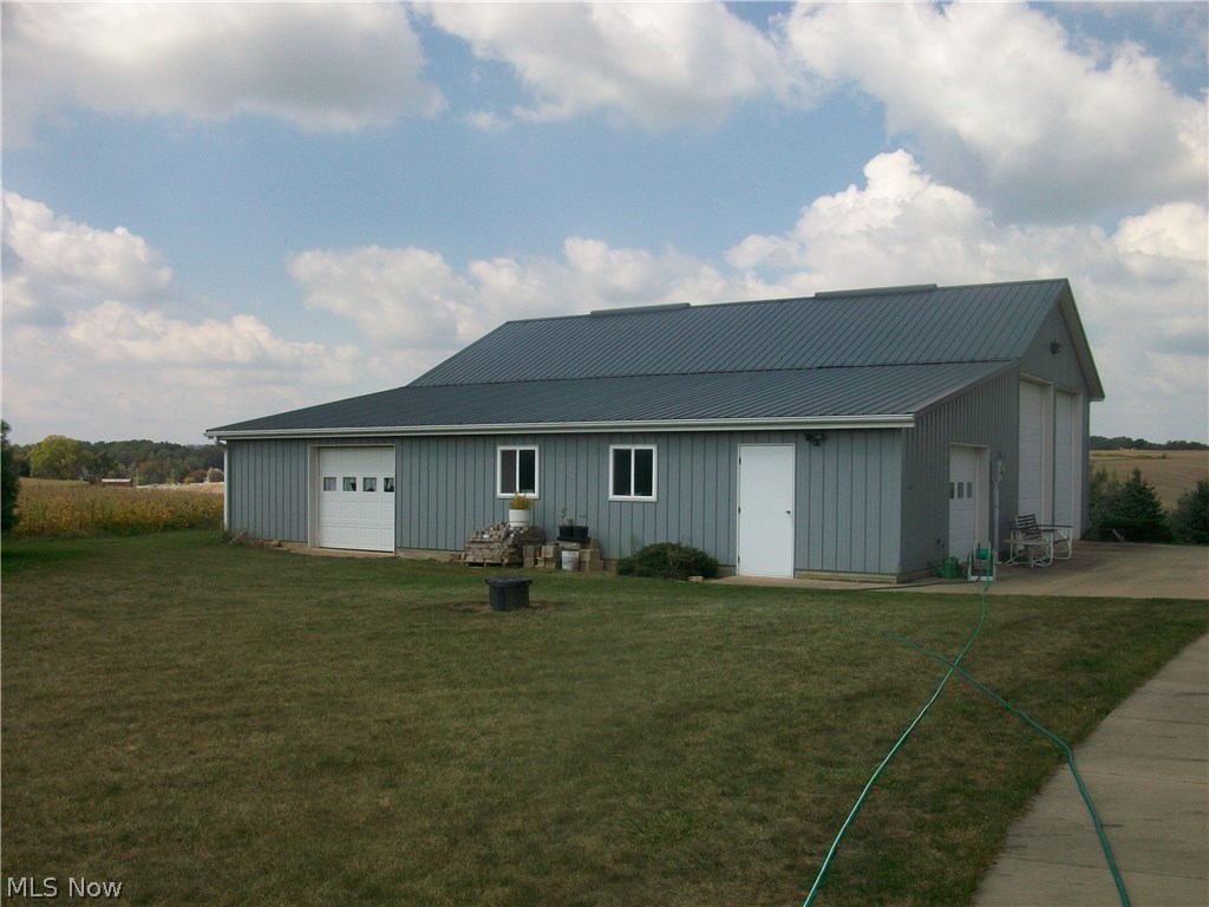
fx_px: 1118
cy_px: 454
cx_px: 604
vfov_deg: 44.2
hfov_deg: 56.8
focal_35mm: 32
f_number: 5.5
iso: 64
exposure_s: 1/400
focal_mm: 5.7
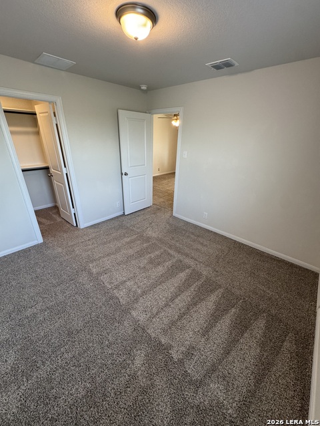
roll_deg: -1.8
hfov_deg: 85.7
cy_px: 213
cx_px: 160
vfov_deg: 102.1
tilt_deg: -24.8
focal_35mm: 14
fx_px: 173
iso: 250
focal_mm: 2.22
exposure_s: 1/120
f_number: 2.2
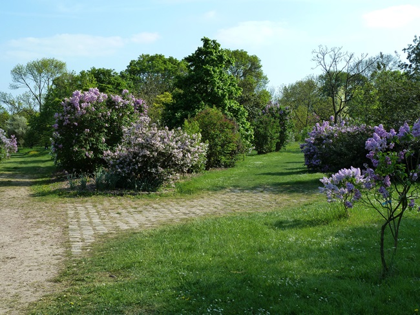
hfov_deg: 39.7
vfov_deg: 30.2
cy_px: 158
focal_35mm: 48
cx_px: 210
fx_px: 582
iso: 125
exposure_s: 1/320
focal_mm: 7.9
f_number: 4
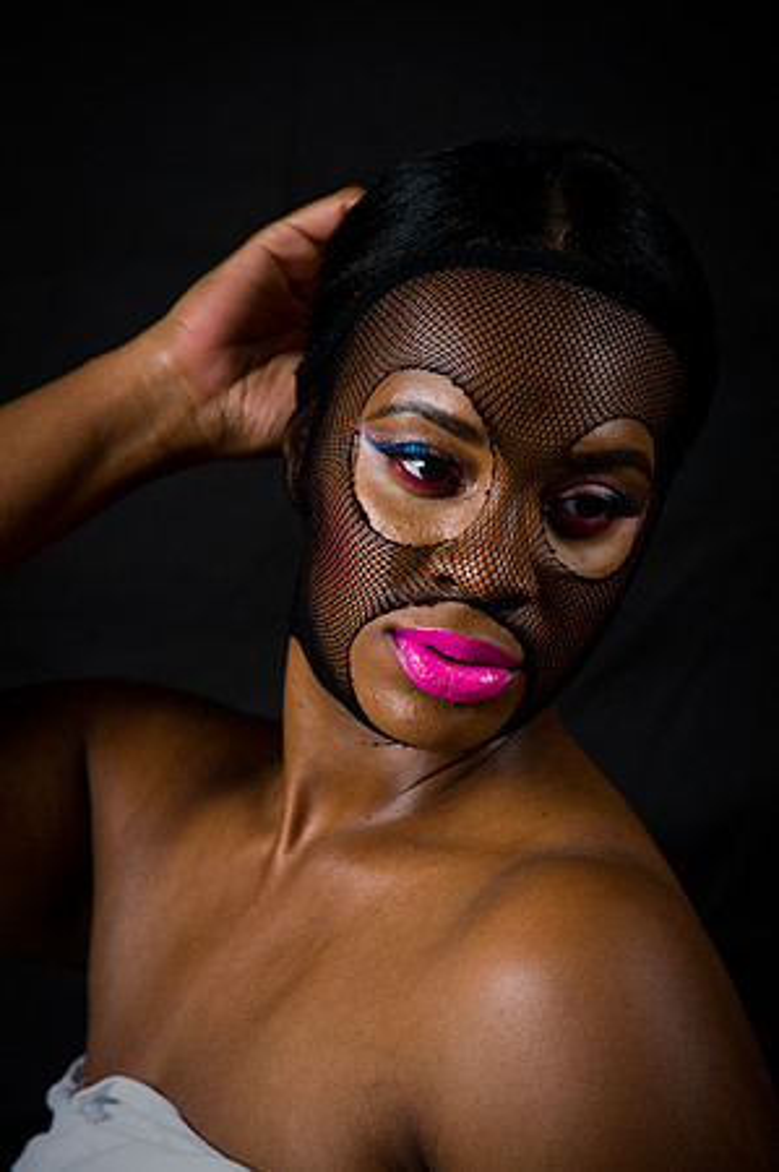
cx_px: 390
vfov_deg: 10.3
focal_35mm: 200
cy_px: 586
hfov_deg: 6.9
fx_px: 6506
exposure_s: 1/125
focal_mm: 200
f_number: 5.6
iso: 200
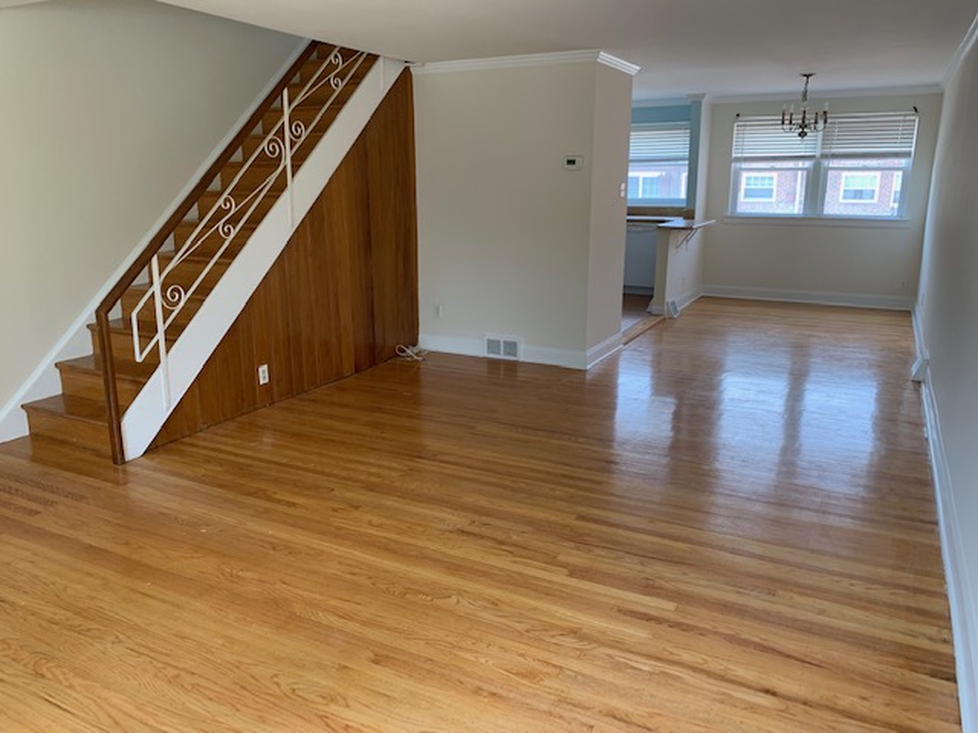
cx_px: 489
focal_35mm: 26
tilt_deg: -13.5
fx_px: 735
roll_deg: +0.6
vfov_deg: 53.1
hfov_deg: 67.3
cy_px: 366
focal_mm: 4.25
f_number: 1.8
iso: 100
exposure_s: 1/121
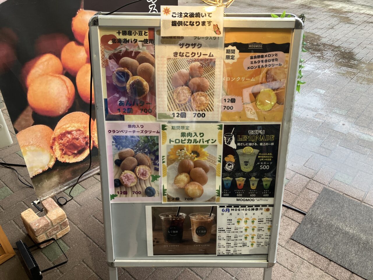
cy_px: 140
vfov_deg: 49.7
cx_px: 186
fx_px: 302
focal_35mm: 28
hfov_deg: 63.4
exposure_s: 1/100
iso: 64
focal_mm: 3.99
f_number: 1.8
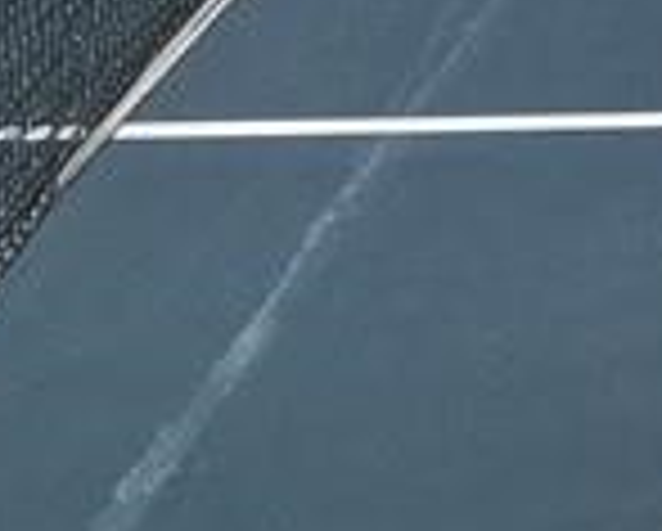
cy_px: -612
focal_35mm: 197
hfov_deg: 8.0
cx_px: 2171
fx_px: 3865
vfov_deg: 7.5
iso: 25
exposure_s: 1/2331
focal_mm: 4.15
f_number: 2.2
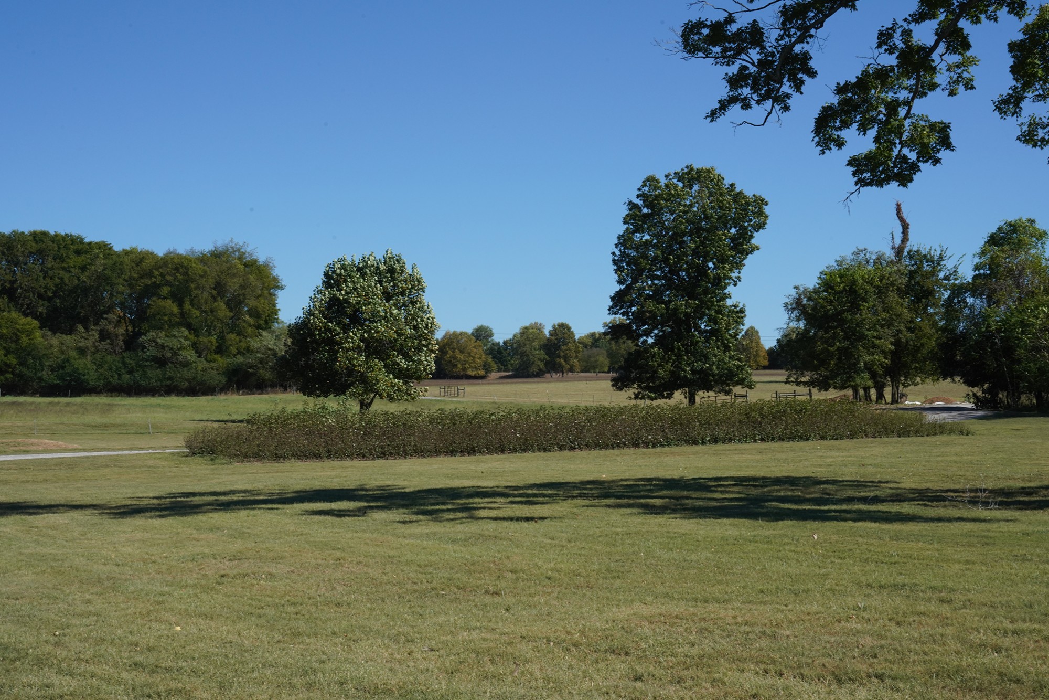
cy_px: 350
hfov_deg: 35.0
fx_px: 1661
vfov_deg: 23.8
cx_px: 524
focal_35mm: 57
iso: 800
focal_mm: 57
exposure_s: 1/100
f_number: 22
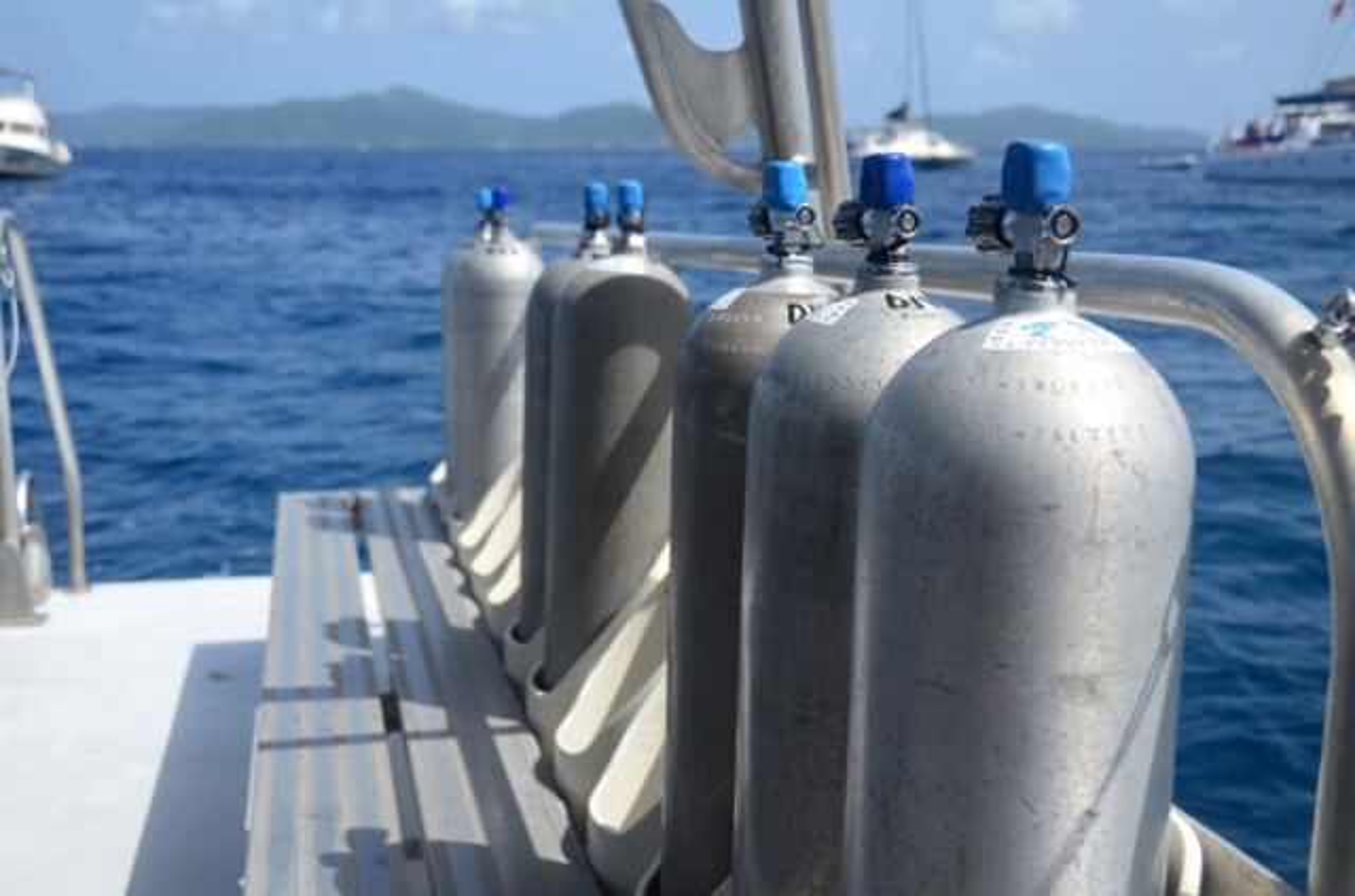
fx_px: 1464
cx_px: 678
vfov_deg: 34.0
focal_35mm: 39
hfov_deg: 49.7
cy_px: 448
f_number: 4
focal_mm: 26
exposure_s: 1/2000
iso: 200
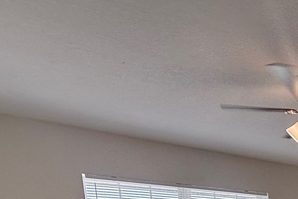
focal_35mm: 43
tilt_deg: -9.3
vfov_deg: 23.4
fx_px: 356
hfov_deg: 37.8
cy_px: 316
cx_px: 328
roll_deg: +0.2
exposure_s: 1/150
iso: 64
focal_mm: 2.22
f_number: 2.2
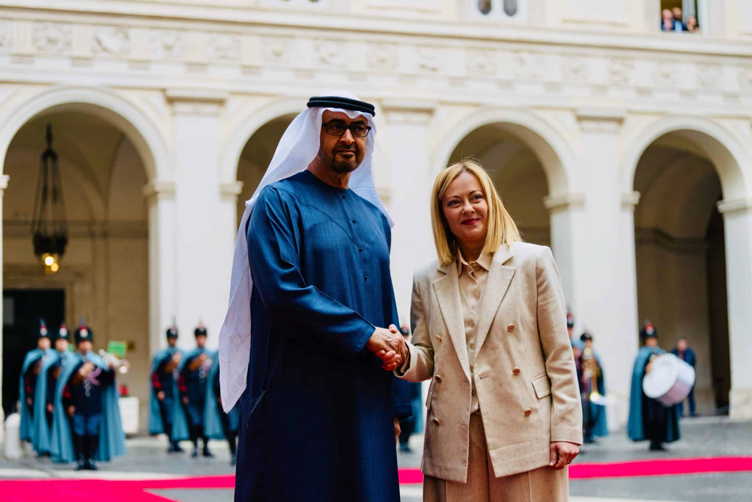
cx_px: 376
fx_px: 1462
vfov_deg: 19.5
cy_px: 251
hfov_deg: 28.8
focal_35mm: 70
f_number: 2.8
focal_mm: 70
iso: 250
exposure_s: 1/320
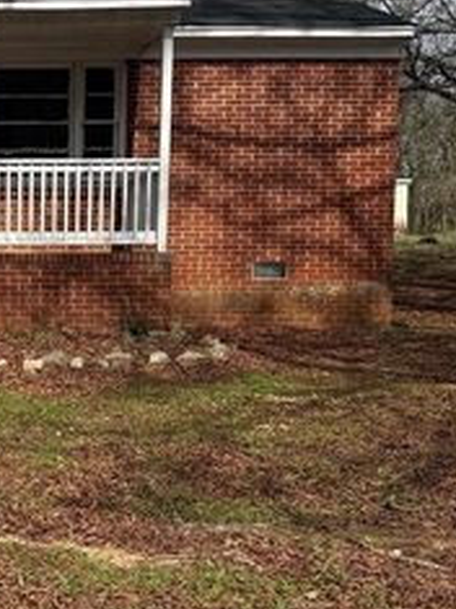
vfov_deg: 28.6
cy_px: 325
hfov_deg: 19.9
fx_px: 1195
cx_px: -135
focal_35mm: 68
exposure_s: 1/4673
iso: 80
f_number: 1.78
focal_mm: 6.76
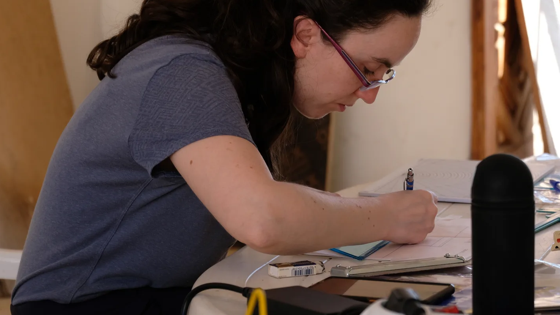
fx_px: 1871
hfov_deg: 17.0
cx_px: 276
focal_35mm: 126
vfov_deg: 9.6
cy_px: 109
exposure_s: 1/320
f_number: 5
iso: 500
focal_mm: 71.1
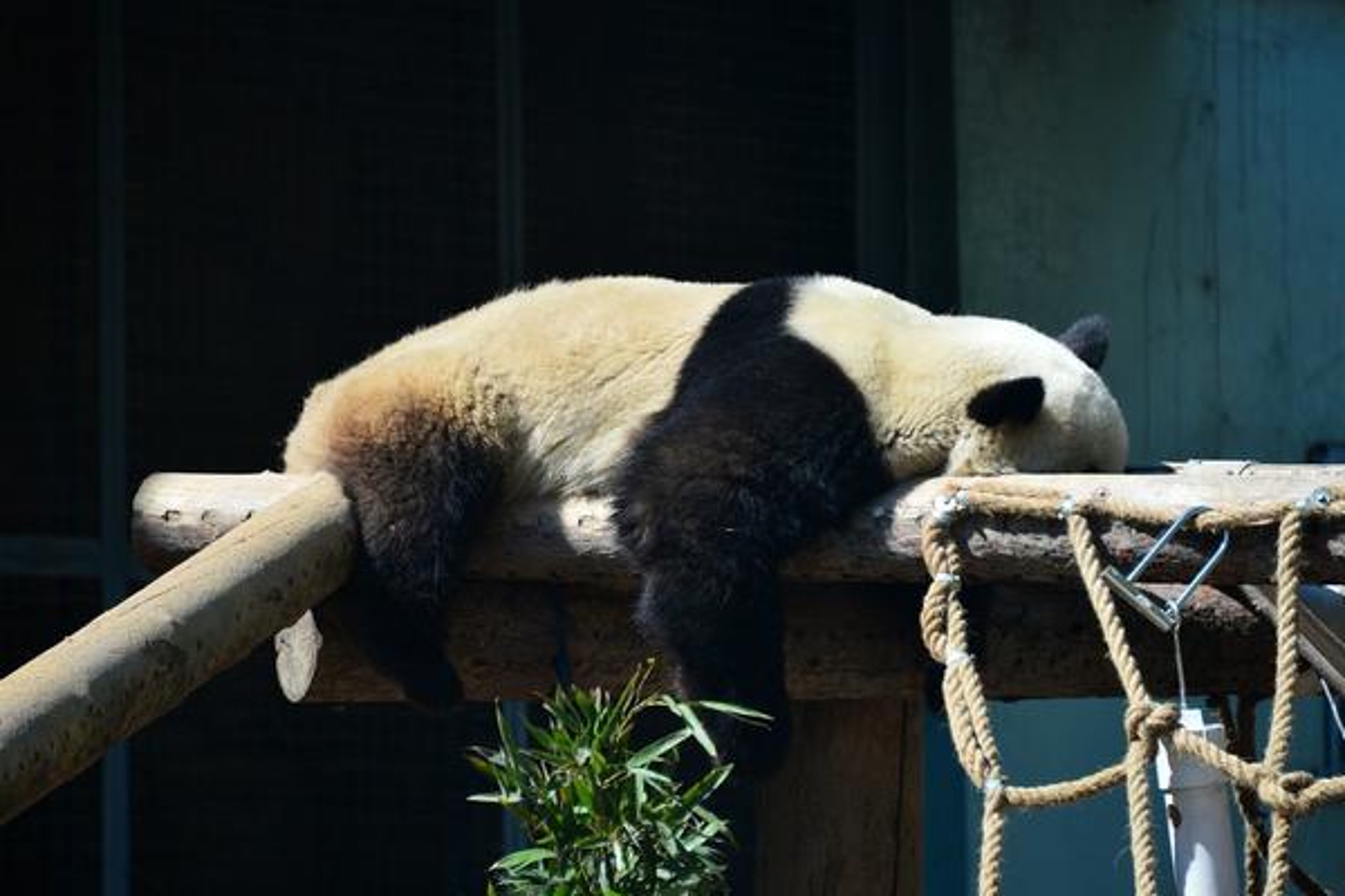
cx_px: 672
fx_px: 9340
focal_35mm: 250
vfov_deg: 5.5
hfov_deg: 8.2
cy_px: 448
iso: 800
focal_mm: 250
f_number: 5.6
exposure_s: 1/1600
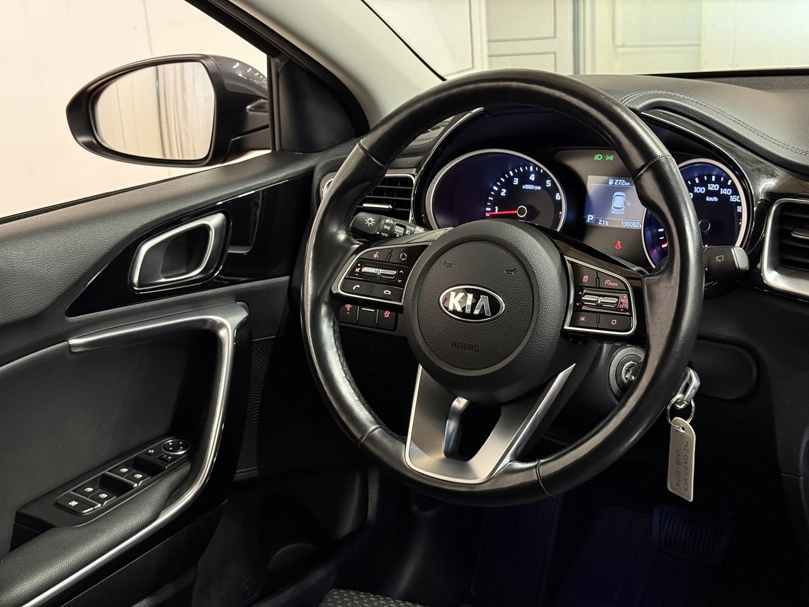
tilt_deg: -18.0
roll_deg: +4.3
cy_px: 304
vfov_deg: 30.3
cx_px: 404
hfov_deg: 39.7
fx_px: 1122
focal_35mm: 48
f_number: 1.78
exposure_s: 1/33
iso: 500
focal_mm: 6.76
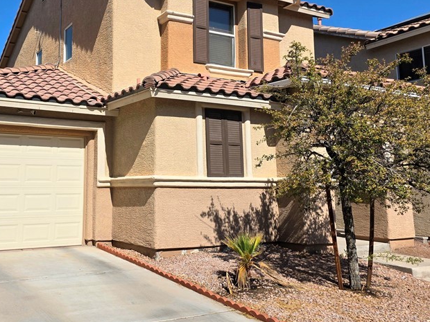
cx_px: 135
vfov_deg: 37.5
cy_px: 126
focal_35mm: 38
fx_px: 472
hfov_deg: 48.0
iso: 80
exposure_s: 1/10000
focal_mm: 6.3
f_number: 1.7
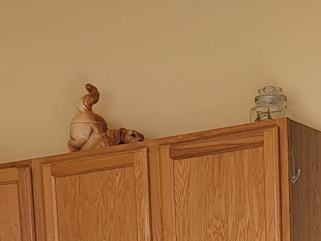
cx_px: 258
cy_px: 511
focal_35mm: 121
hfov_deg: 16.2
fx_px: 1122
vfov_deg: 10.9
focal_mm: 6.7
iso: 16
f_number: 1.8
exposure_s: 1/140
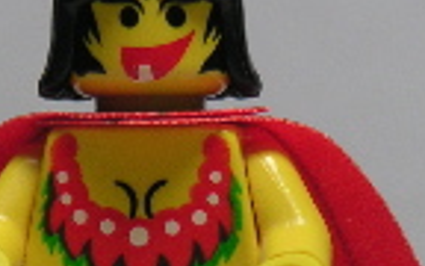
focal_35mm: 347
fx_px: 4019
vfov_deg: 3.8
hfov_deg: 6.1
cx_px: 149
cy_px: 278
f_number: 3.6
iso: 64
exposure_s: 1/111
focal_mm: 17.1
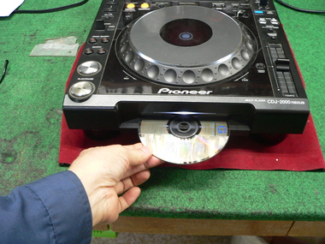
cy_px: 122
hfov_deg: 51.4
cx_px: 162
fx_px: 338
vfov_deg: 39.7
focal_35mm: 36
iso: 200
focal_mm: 6
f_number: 2.8
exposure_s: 1/10
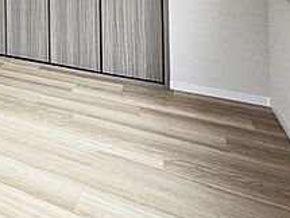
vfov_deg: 31.2
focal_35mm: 39
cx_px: -45
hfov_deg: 37.9
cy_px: -42
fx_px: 327
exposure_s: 1/262
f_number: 2.2
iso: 49
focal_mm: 1.83
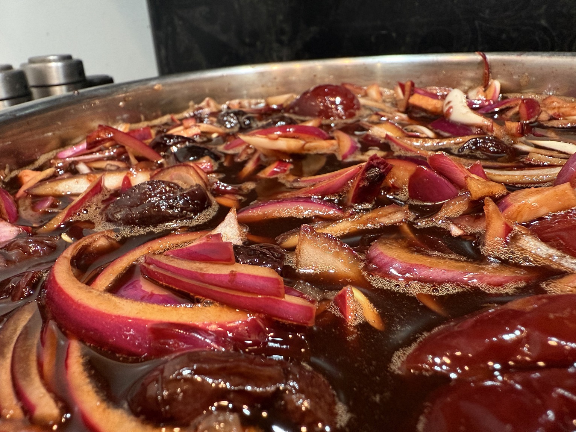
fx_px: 399
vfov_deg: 56.8
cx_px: 288
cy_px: 216
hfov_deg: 71.6
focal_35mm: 24
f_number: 2.2
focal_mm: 2.22
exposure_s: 1/50
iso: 500
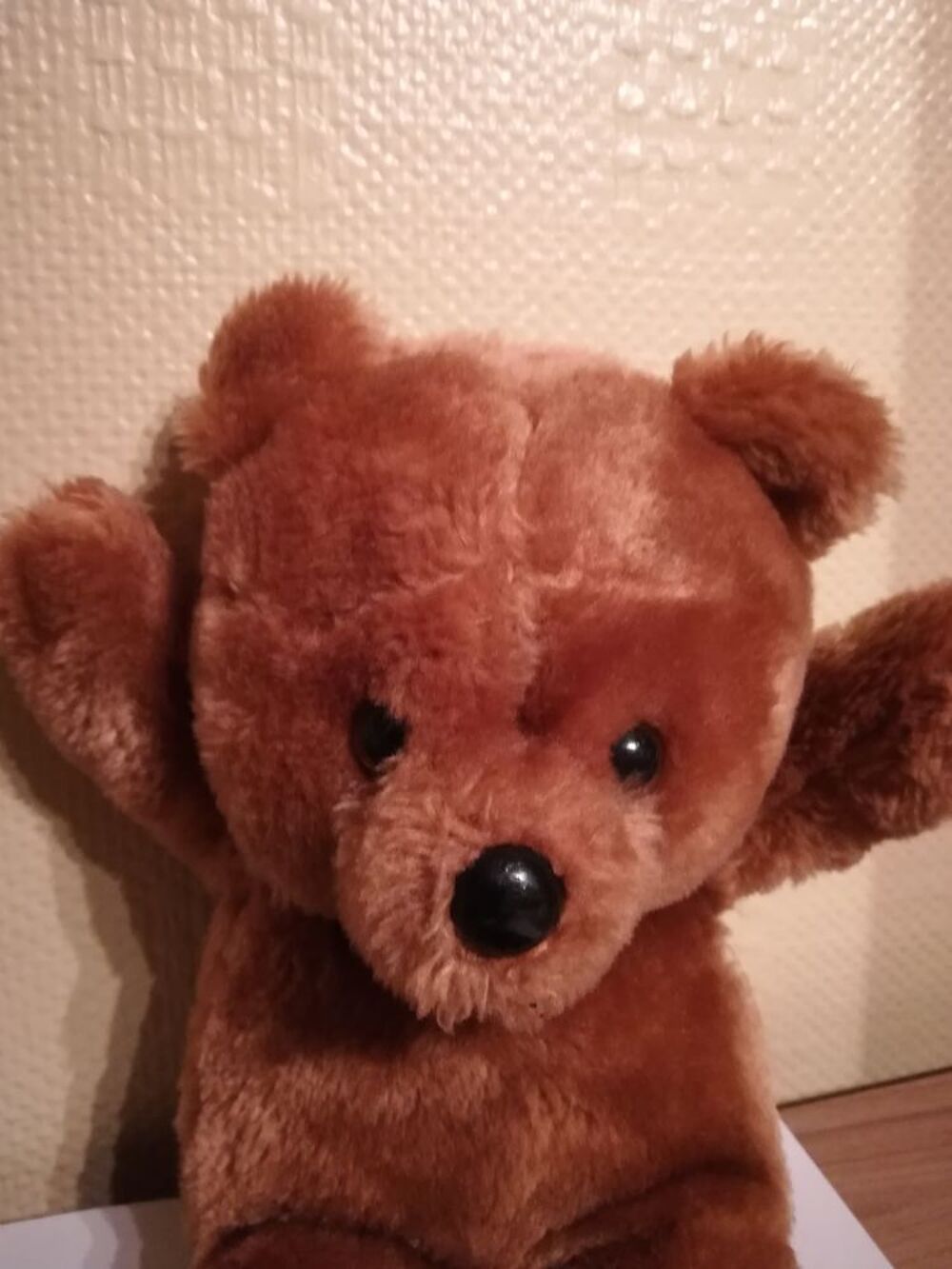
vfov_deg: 67.3
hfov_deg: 53.1
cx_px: 476
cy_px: 634
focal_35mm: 26
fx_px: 953
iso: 640
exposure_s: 1/20
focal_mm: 3.83
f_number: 2.2
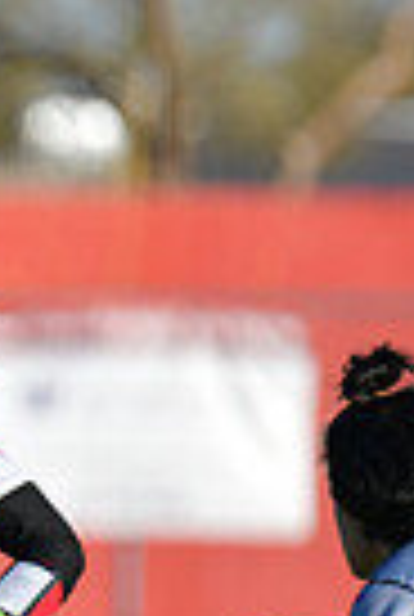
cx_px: -418
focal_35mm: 1268
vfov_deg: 1.6
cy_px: 578
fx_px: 21762
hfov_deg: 1.1
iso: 64
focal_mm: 300
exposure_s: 1/1600
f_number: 2.8
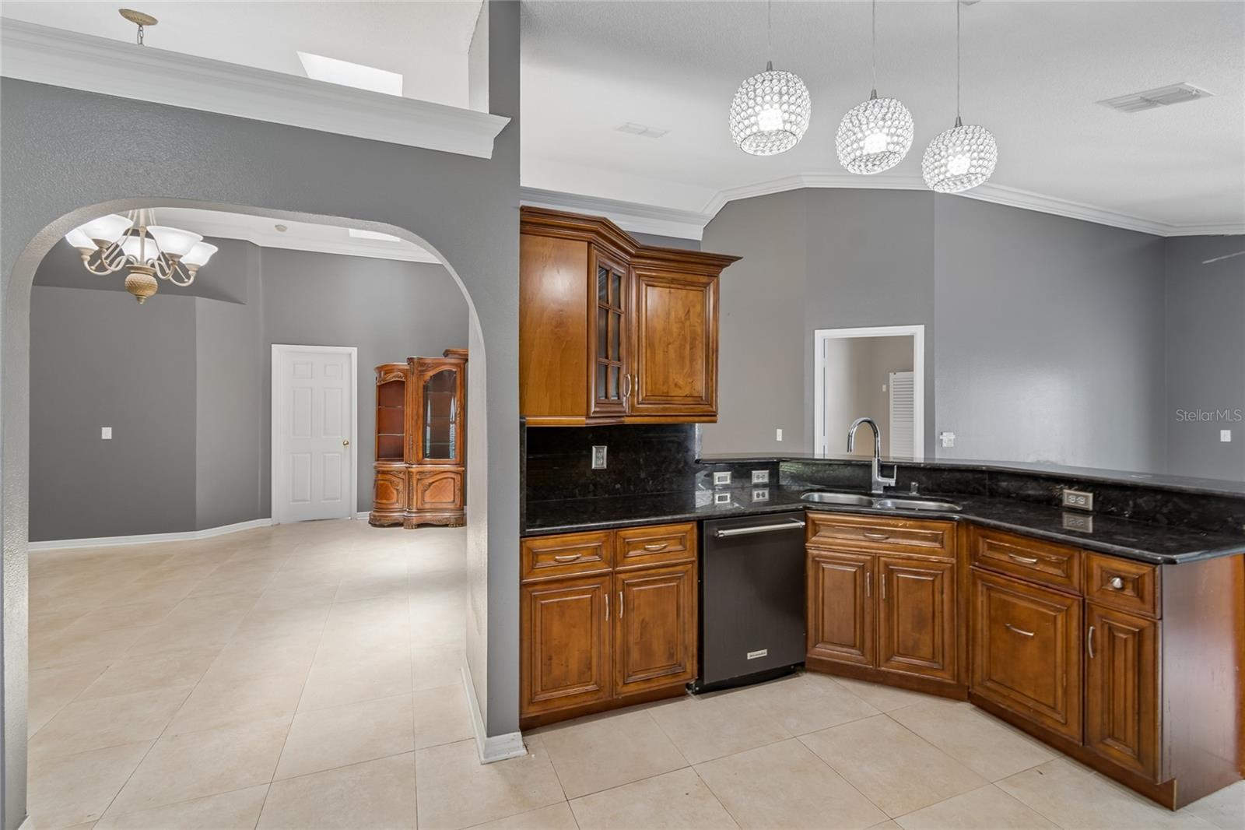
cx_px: 622
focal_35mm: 15
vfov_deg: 77.3
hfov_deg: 100.4
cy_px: 415
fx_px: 519
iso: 100
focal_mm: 10
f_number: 7.1
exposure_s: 1/15
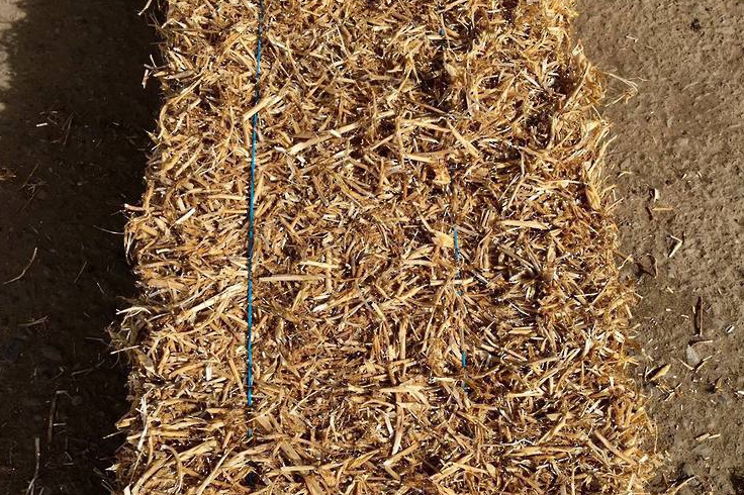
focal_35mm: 41
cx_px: 366
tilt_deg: -65.5
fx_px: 847
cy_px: 285
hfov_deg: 47.4
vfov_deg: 32.5
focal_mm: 4.15
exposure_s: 1/1980
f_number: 2.2
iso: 32
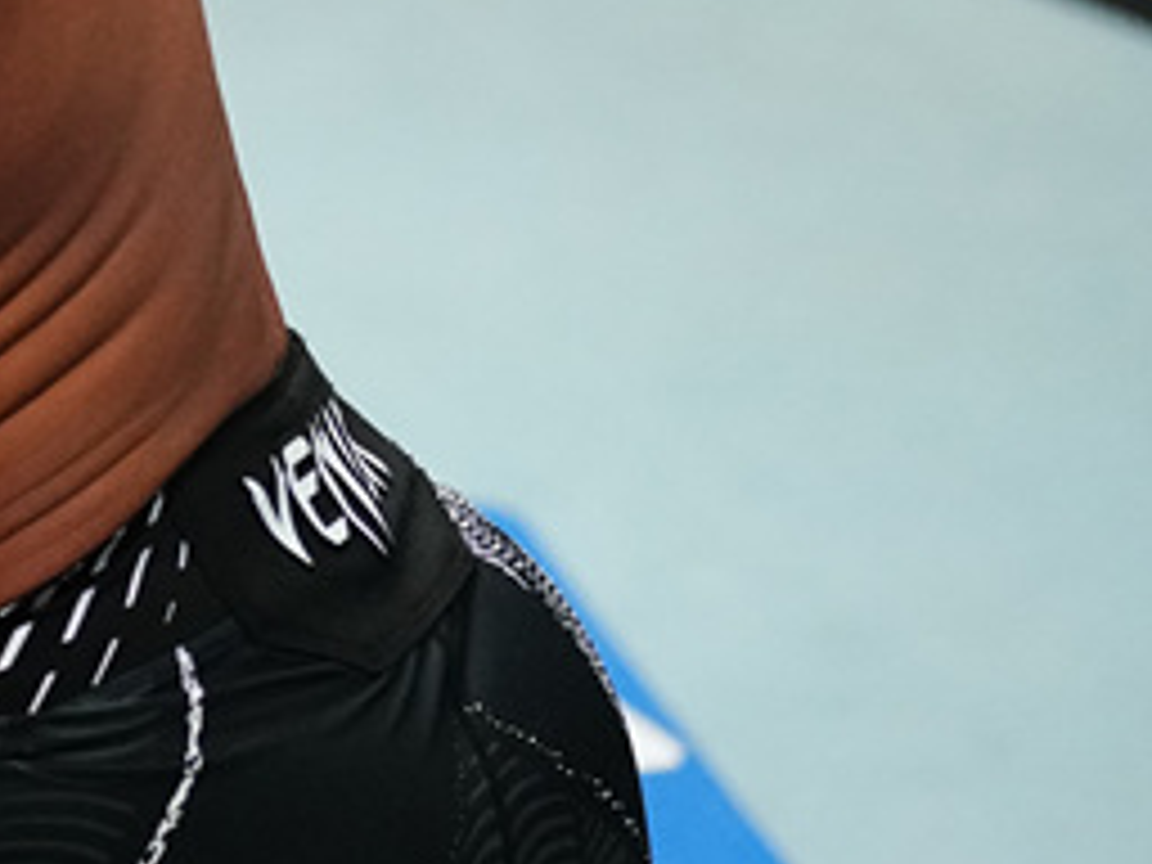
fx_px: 9451
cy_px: -738
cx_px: -1188
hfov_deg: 6.7
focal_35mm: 284
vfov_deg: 5.2
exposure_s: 1/1250
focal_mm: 70
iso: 5000
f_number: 2.8
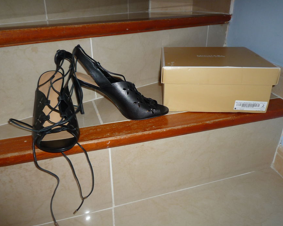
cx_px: 138
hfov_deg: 62.2
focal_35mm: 28
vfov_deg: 51.5
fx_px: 234
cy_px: 117
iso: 100
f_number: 2.8
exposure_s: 1/30
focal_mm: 4.4
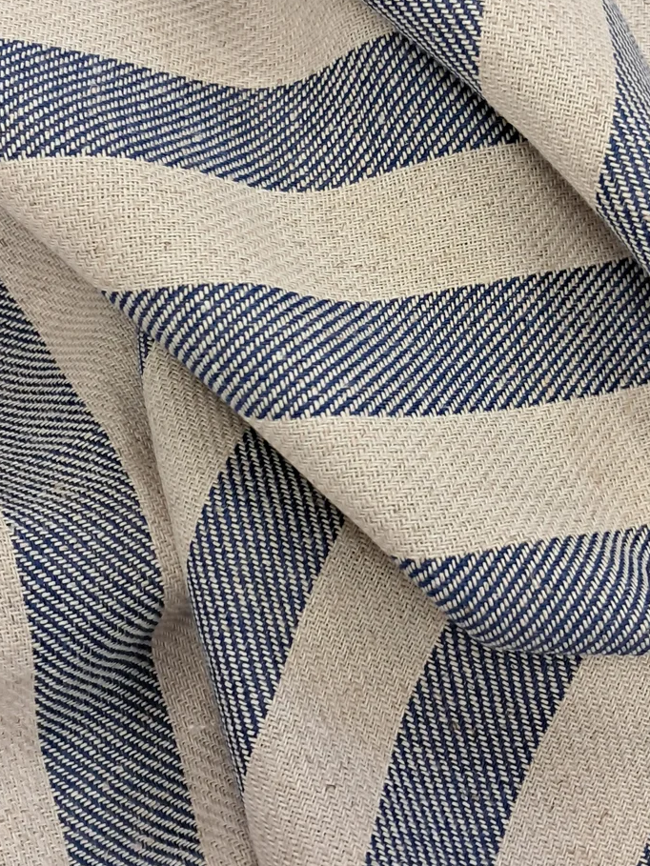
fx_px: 1427
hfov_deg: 25.6
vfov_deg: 33.5
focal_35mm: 57
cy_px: 299
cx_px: 407
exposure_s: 1/50
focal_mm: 4
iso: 125
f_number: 1.8
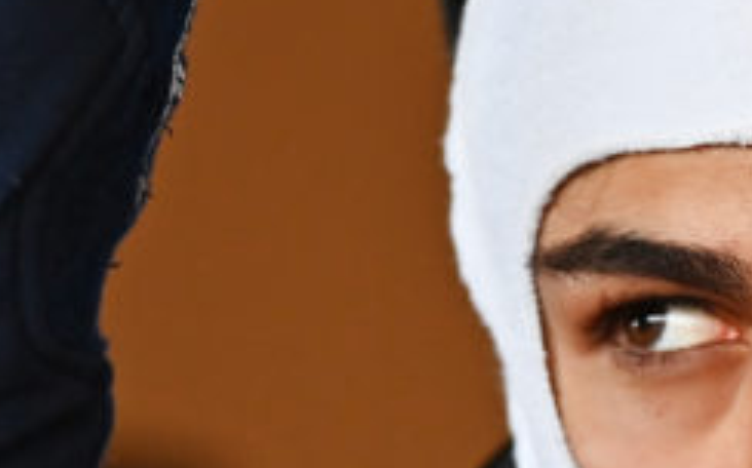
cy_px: 466
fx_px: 14026
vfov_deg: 1.9
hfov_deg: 3.1
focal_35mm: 685
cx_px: 1356
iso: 400
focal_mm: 160
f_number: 2.8
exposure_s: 1/640
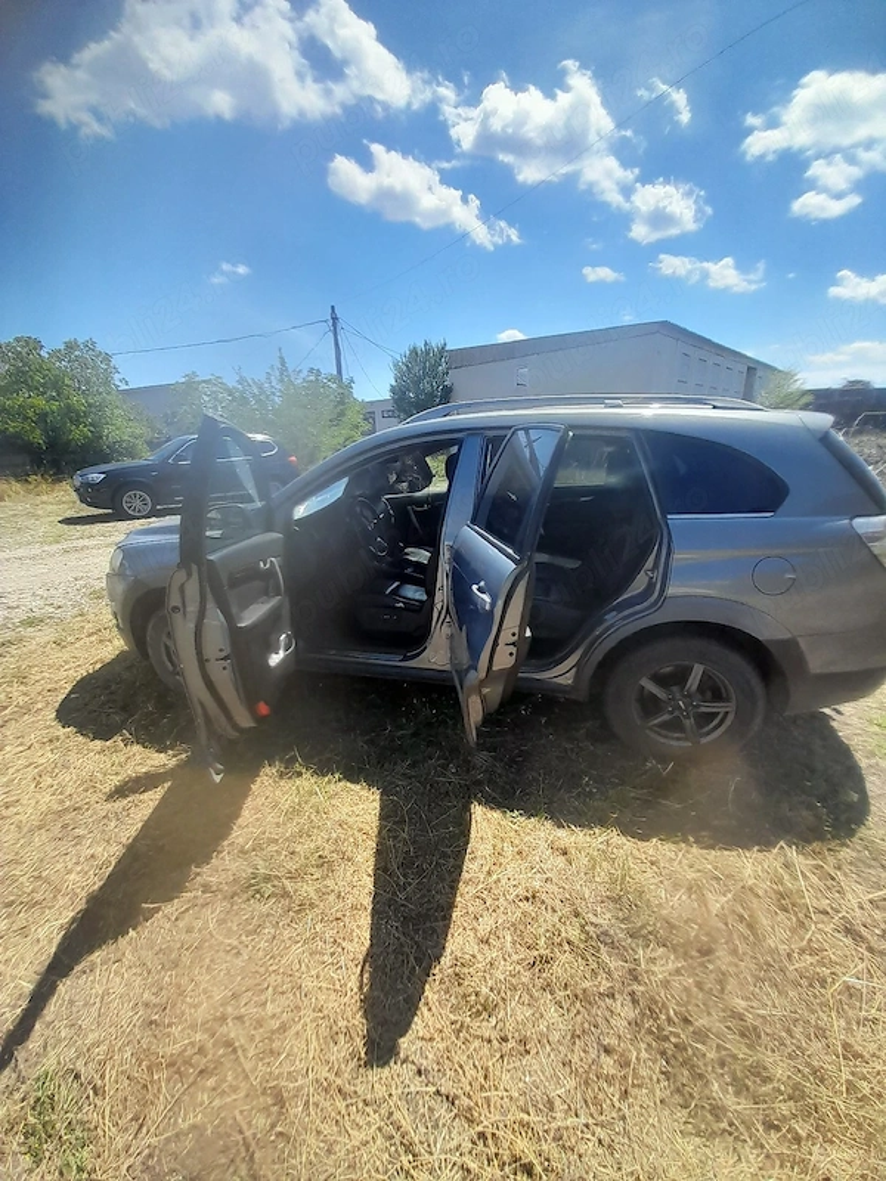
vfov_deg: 106.2
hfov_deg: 89.9
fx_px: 444
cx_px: 443
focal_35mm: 13
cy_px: 590
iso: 40
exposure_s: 1/1250
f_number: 2.2
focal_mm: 1.13
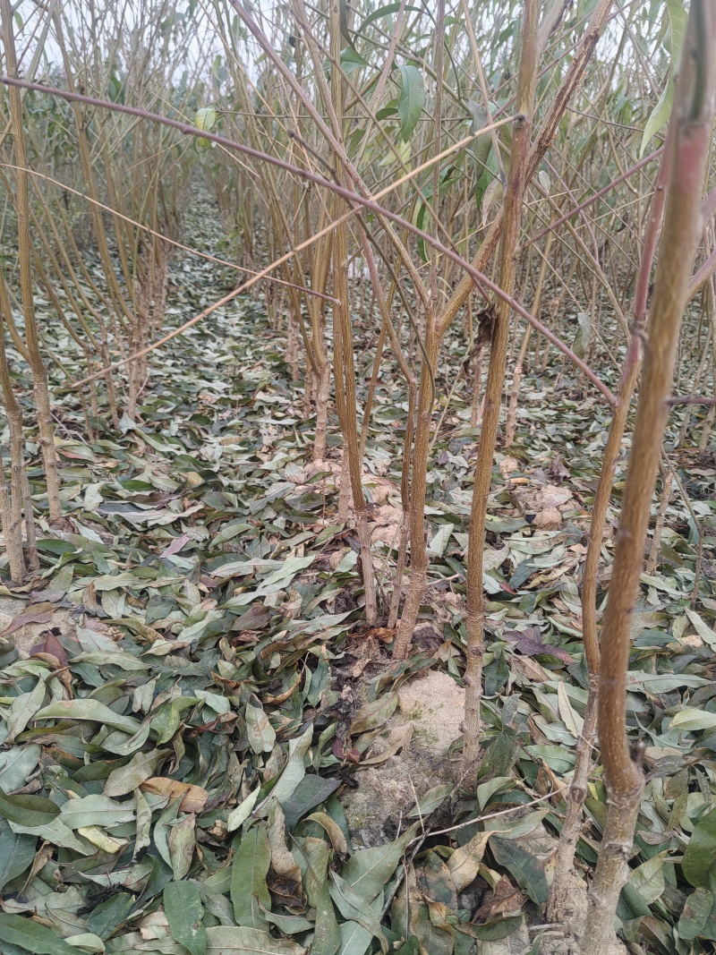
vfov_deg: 65.3
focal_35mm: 27
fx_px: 745
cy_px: 478
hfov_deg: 51.3
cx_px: 358
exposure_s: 1/100
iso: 80
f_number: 1.9
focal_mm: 5.52
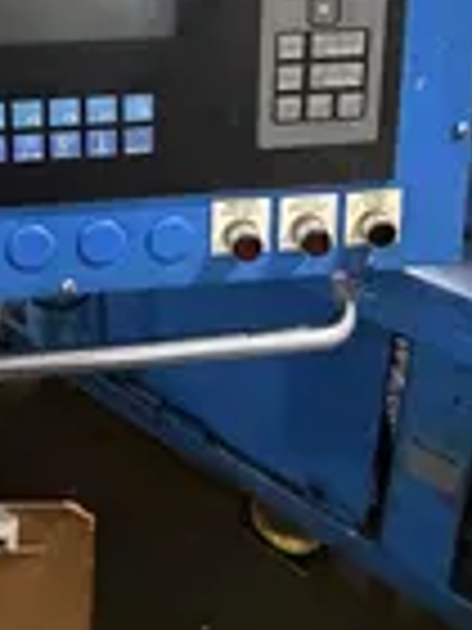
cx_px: 103
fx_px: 727
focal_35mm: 40
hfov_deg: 35.0
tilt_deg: -16.8
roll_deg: +0.0
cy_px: -54
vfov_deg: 39.0
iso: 800
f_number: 2.2
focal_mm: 2.22
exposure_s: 1/60
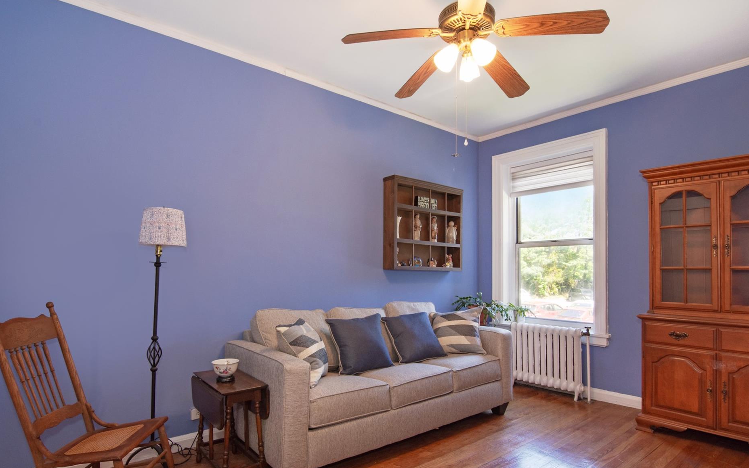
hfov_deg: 89.3
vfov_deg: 63.1
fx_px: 379
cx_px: 361
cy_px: 268
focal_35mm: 19
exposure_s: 1/25
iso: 640
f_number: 11
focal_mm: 11
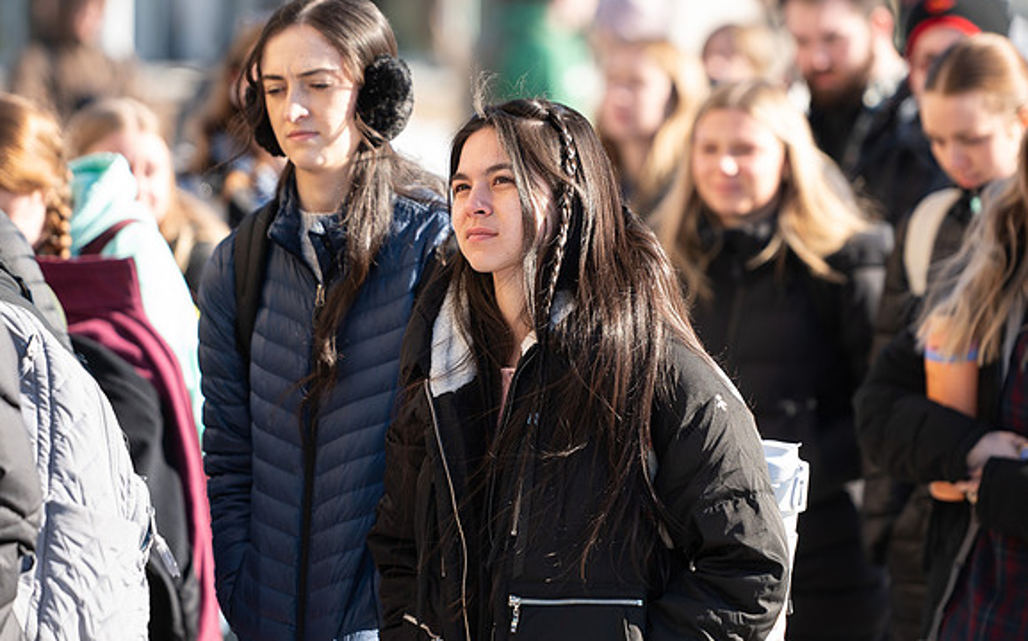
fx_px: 6945
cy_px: 332
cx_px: 501
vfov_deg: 5.3
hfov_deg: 8.5
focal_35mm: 248
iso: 80
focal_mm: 175
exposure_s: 1/500
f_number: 5.6
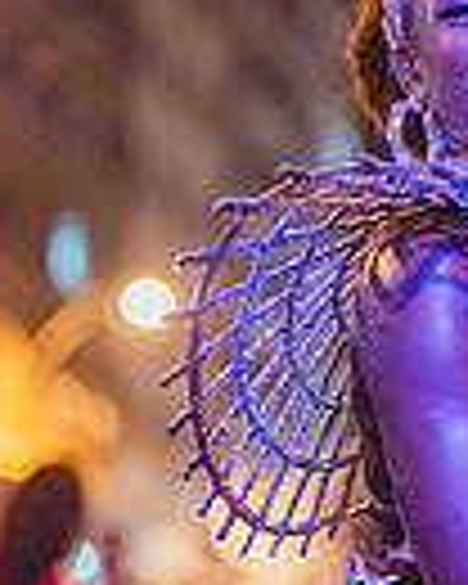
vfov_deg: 11.8
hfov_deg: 9.3
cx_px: 662
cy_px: 212
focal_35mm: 163
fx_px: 2822
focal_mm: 50
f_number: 1.2
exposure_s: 1/250
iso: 6400
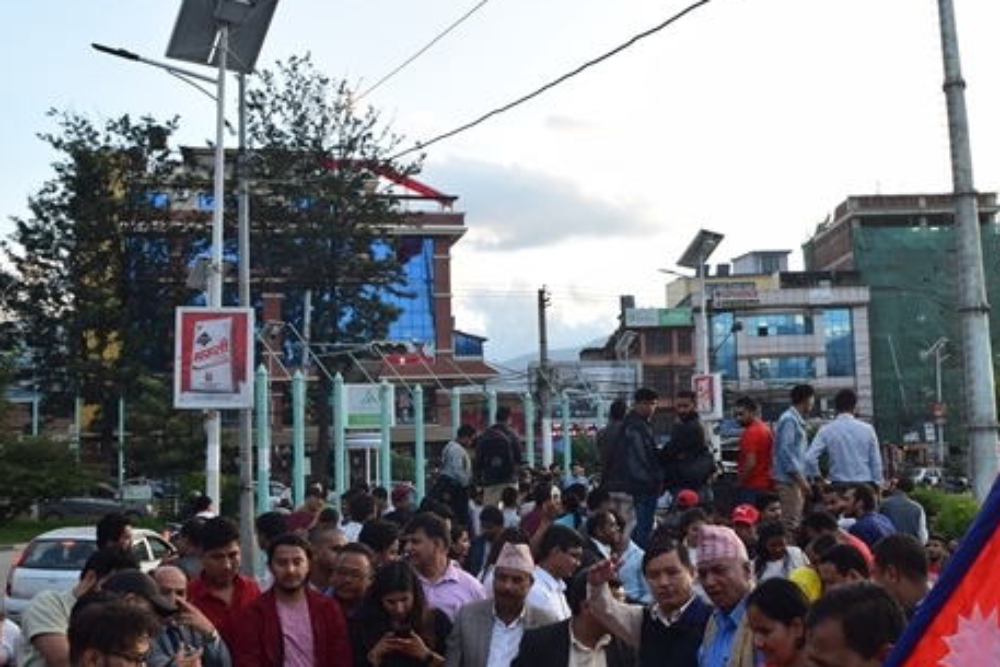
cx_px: 521
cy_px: 314
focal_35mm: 42
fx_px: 1167
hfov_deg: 46.4
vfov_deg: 31.9
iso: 400
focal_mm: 20
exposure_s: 1/125
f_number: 9
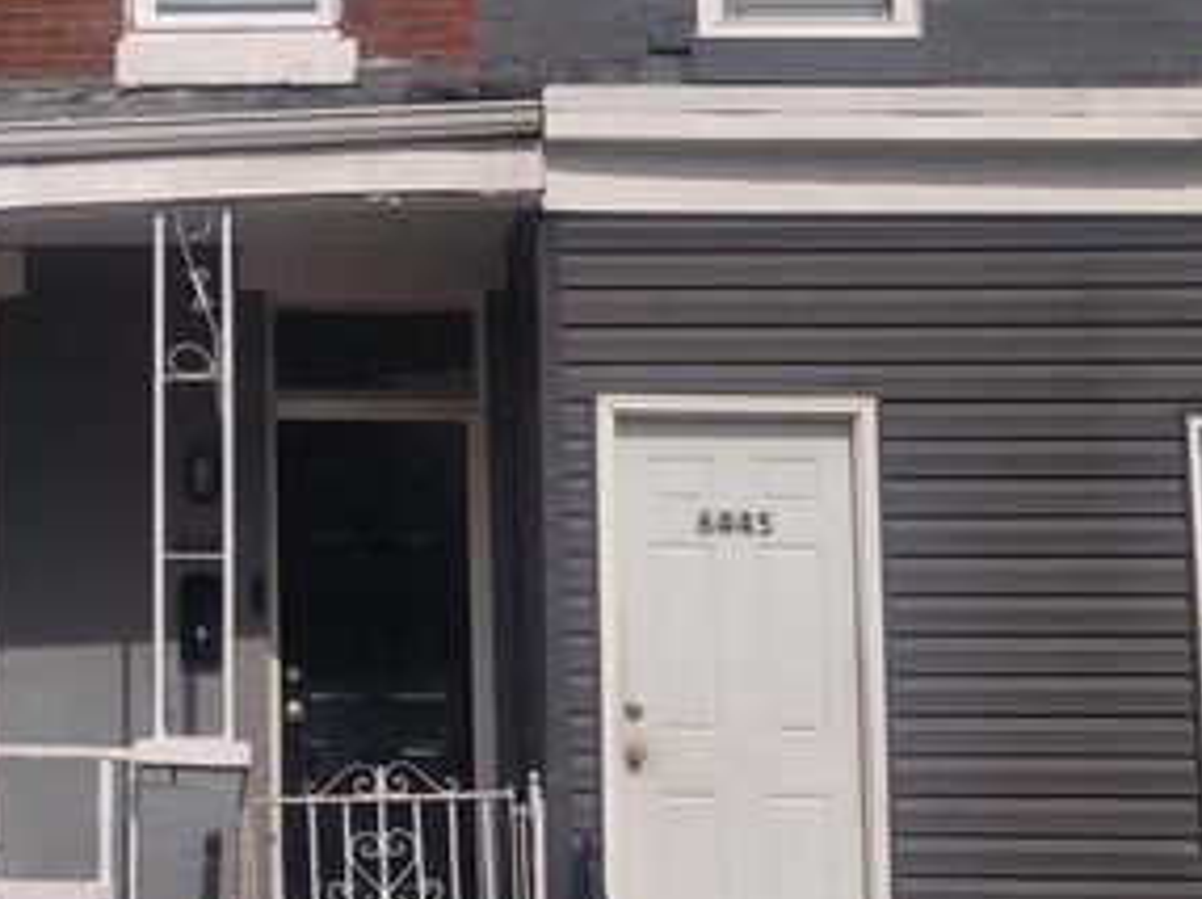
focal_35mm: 52
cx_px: 80
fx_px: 1804
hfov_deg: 34.4
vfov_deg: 27.6
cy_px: 216
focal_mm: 4.25
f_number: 1.7
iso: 100
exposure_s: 1/2916
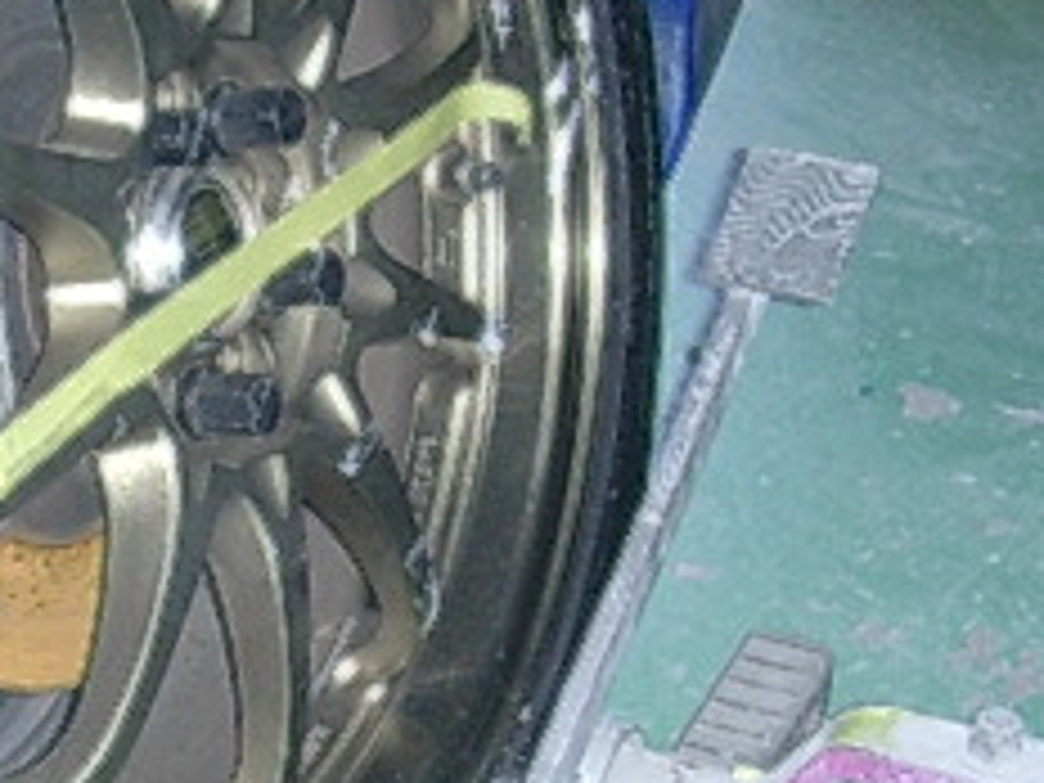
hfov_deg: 15.6
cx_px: -32
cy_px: 472
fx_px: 3740
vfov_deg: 11.9
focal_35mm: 124
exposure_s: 1/64
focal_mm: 6.7
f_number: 2.9
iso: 70
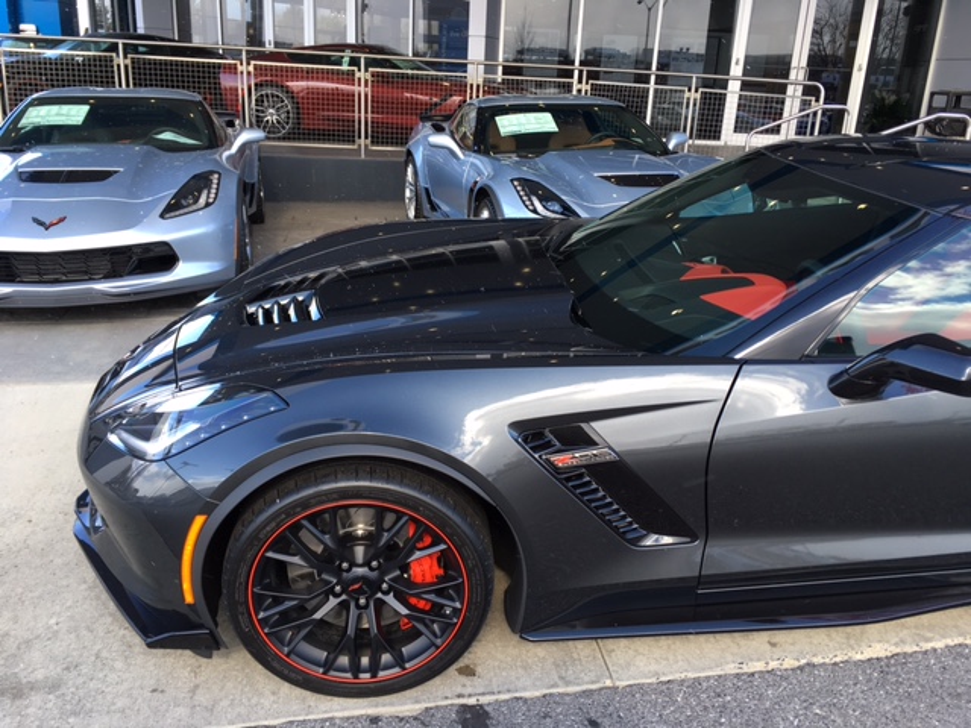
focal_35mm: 29
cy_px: 364
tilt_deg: -17.8
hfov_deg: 61.7
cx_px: 486
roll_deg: -2.3
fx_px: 813
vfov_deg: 48.2
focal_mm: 4.15
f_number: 2.2
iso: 25
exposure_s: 1/141
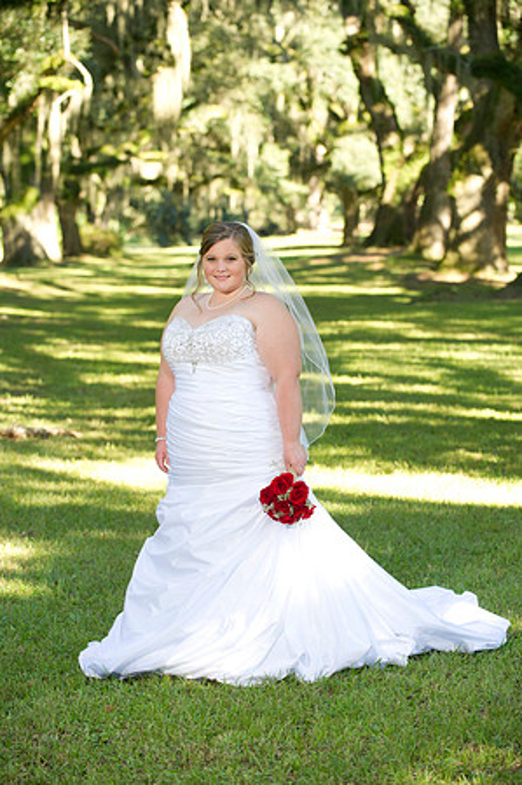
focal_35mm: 105
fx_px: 2289
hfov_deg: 13.0
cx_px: 261
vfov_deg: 19.5
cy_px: 392
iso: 400
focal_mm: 105
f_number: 4
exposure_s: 1/125
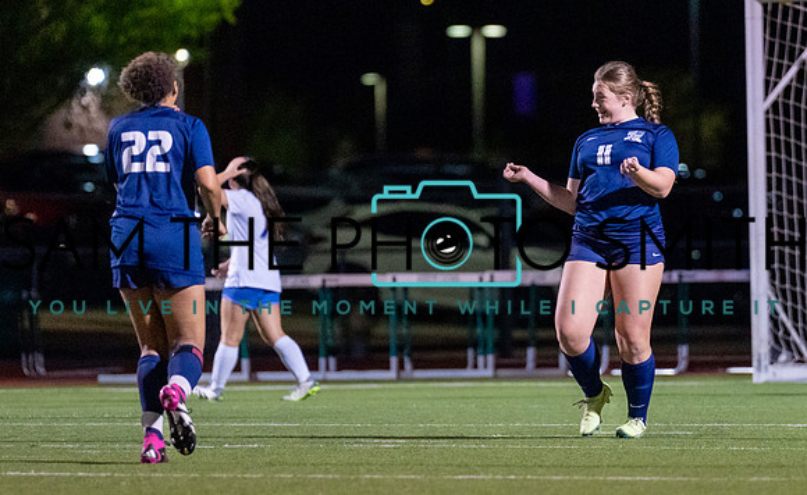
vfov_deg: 3.0
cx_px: 535
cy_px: 188
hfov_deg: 4.9
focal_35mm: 432
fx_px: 9460
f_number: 2.8
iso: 3200
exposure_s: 1/1000
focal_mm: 200
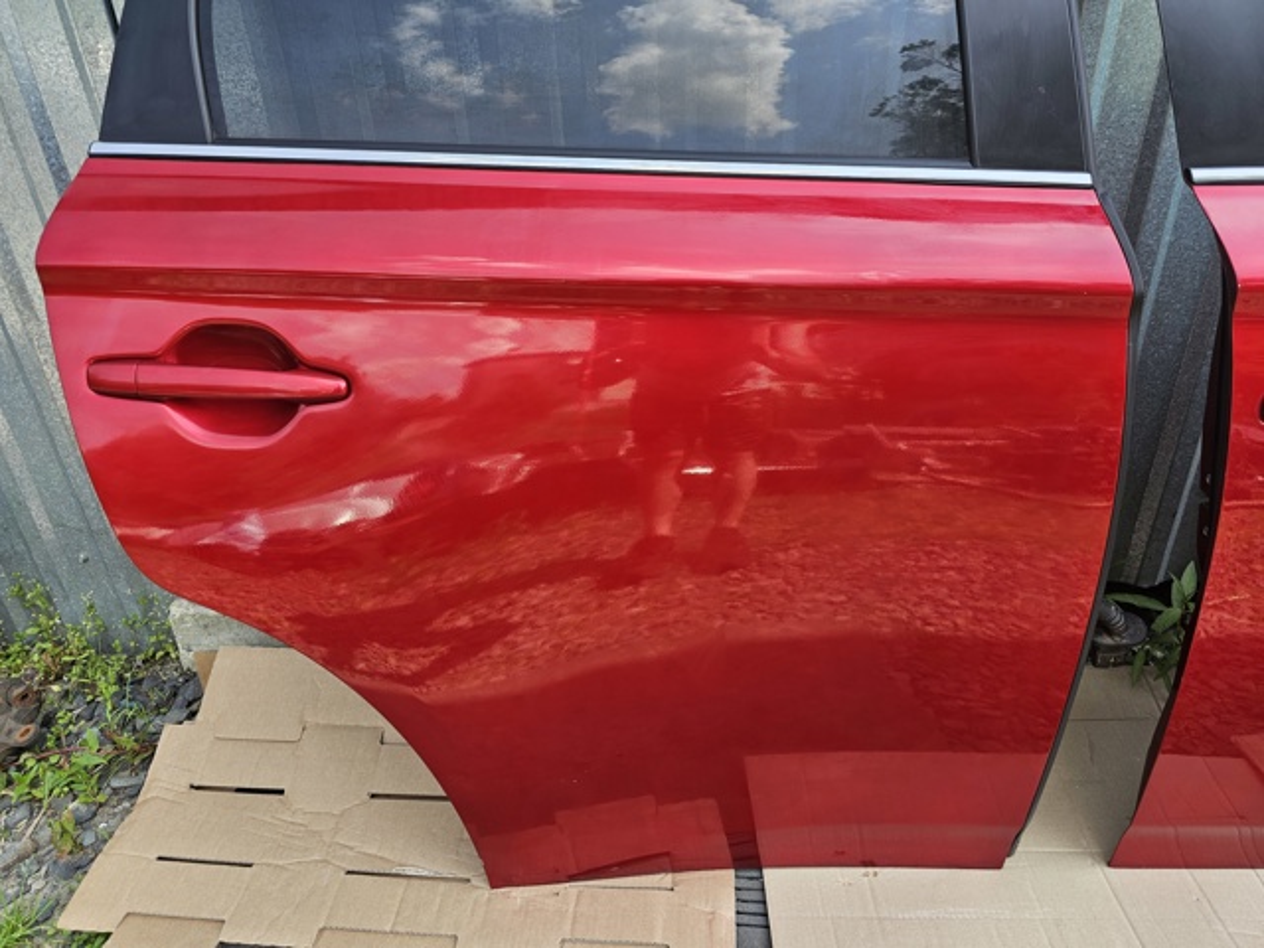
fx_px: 840
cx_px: 632
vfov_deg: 58.9
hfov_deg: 73.9
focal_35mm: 23
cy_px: 474
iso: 10
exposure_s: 1/120
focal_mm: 6.3
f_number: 1.7
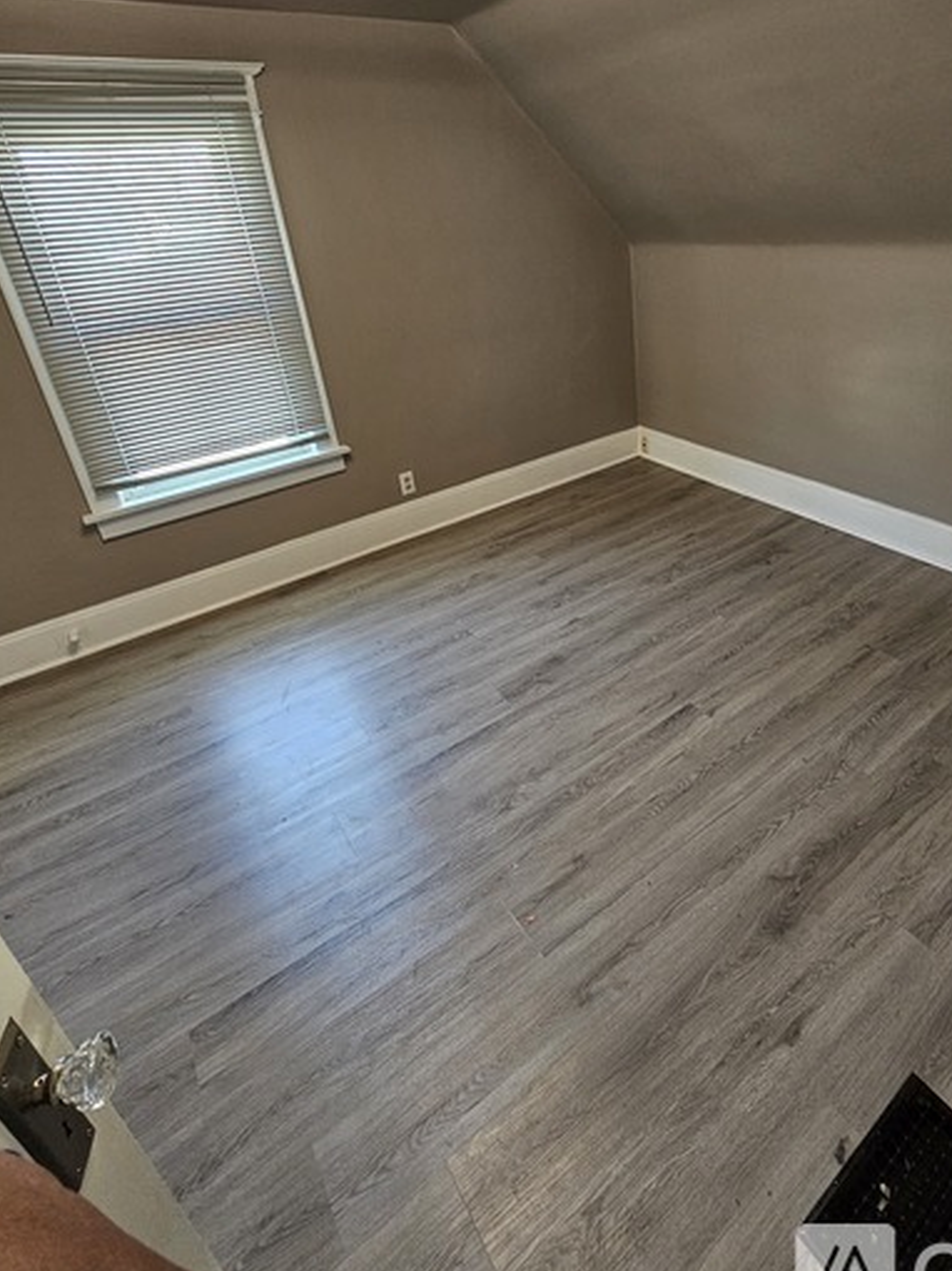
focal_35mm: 17
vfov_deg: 89.6
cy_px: 492
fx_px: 624
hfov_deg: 73.8
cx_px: 576
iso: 320
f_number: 2.2
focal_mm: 2.2
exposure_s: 1/40
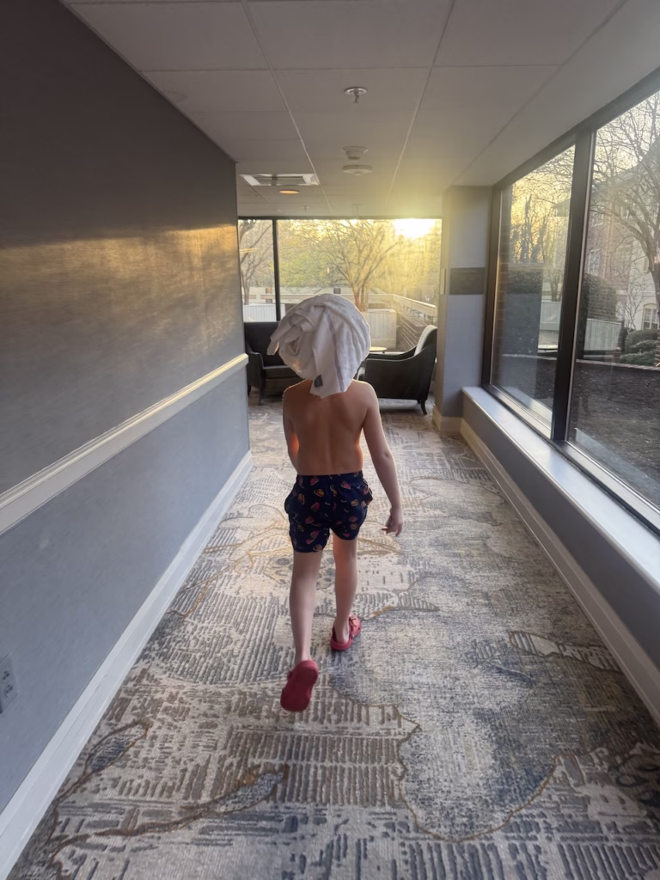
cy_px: 440
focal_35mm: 24
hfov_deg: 56.8
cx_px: 330
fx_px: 610
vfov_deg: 71.6
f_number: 1.78
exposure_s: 1/120
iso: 200
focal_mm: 6.76
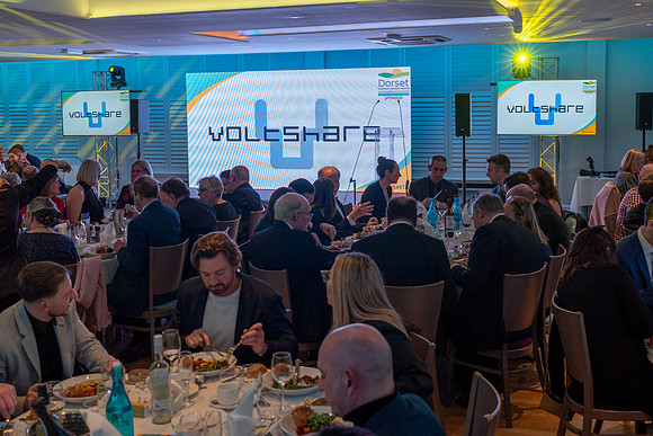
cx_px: 320
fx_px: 790
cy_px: 165
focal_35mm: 44
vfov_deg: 30.7
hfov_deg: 44.9
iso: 125
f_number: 4.5
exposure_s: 1/60
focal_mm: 35
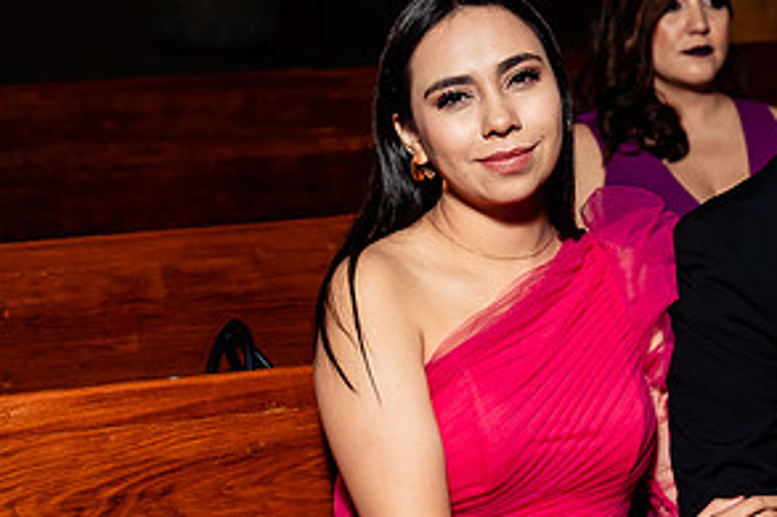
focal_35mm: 129
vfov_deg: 10.6
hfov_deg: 15.7
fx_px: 2783
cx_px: 725
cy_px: 260
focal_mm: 59
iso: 1250
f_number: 4
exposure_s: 1/160
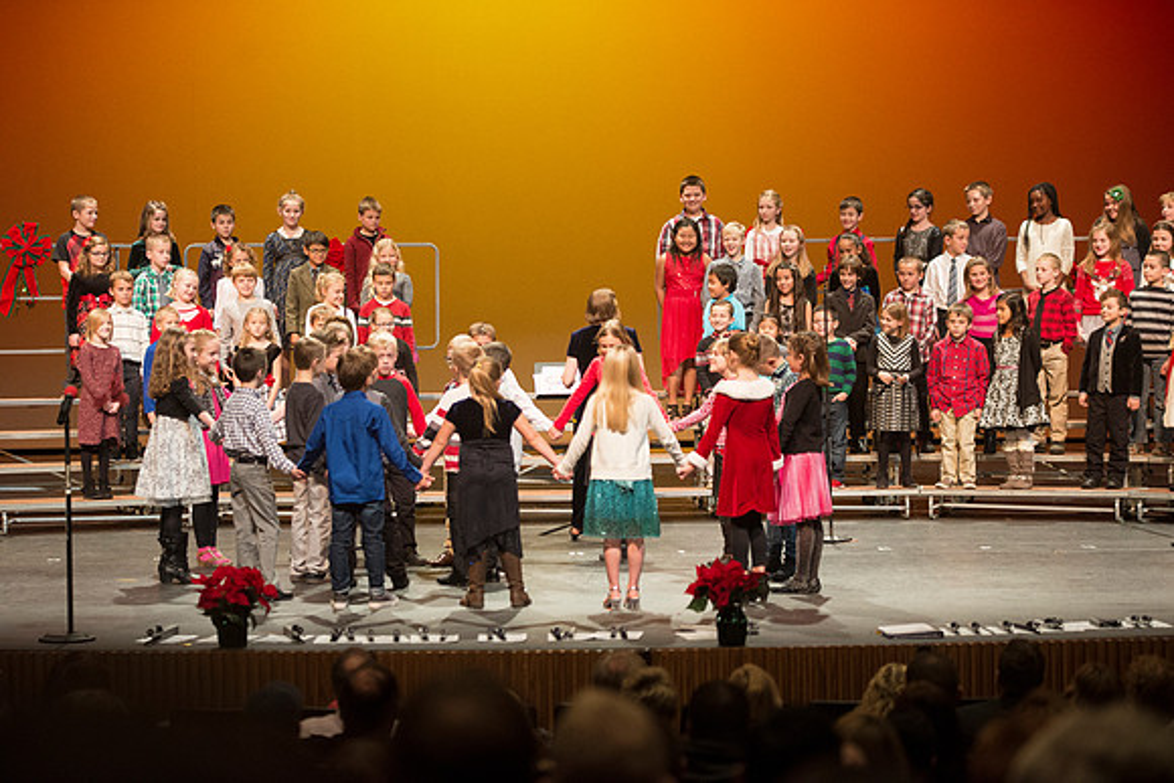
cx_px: 587
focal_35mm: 105
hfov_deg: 19.5
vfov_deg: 13.0
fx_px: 3425
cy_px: 392
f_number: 2.8
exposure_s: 1/200
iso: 2500
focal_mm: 105
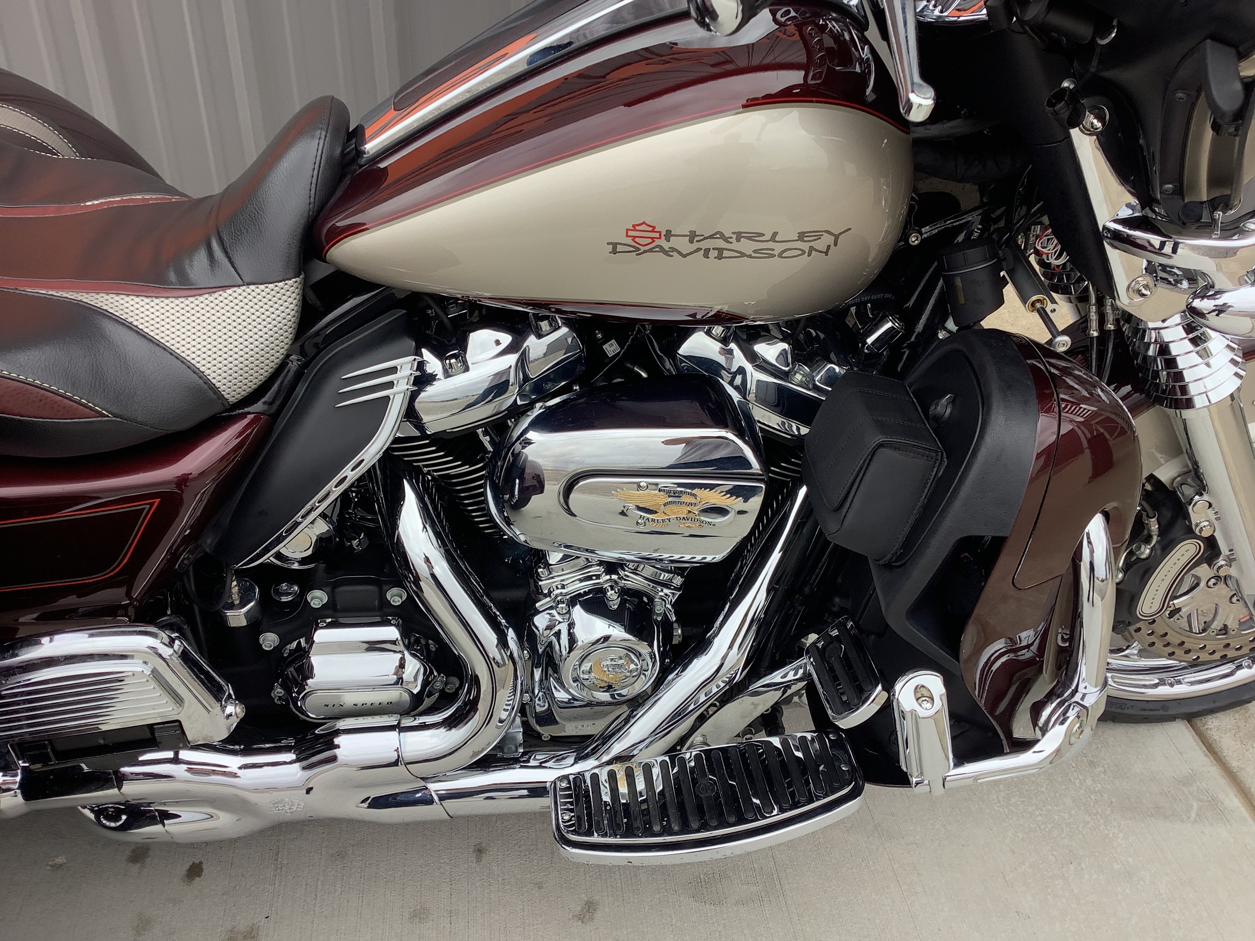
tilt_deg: -33.7
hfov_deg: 58.4
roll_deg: -4.1
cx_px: 628
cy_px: 470
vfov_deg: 45.4
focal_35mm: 31
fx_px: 1124
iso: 25
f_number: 2.4
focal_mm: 3.3
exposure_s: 1/327
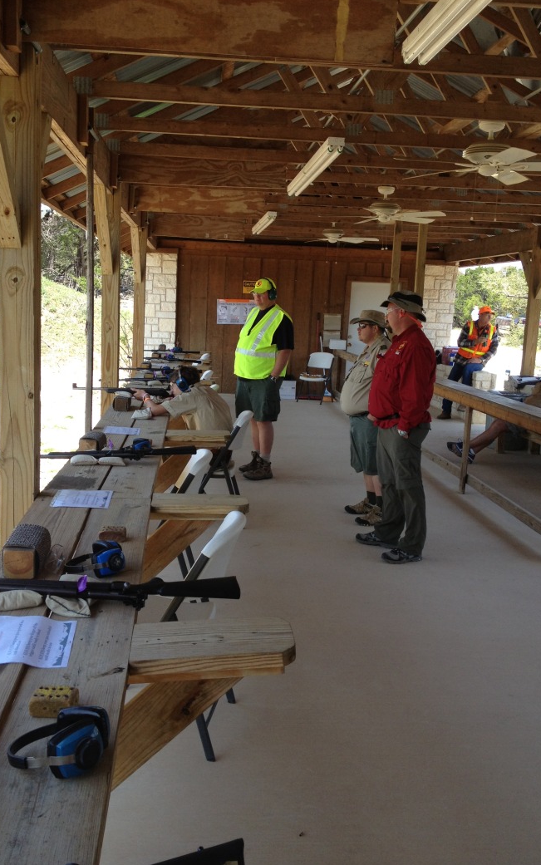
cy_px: 440
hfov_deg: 33.5
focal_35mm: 38
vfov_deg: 51.5
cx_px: 230
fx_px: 896
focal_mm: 4.28
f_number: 2.4
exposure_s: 1/339
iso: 50
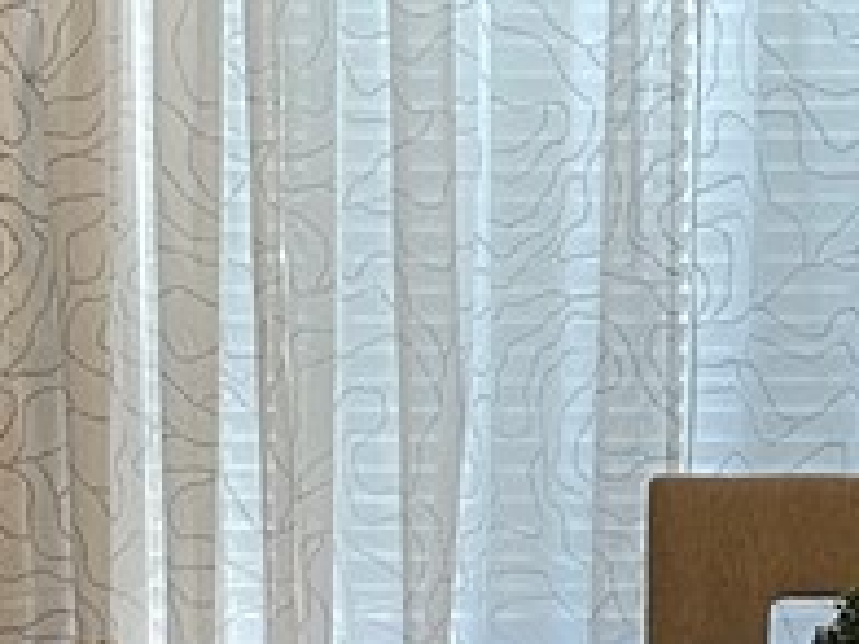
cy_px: 622
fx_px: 3375
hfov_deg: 14.5
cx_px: 473
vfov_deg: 10.8
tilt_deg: -11.8
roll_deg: +0.2
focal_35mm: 136
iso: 100
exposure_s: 1/60
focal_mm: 4.2
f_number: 1.6
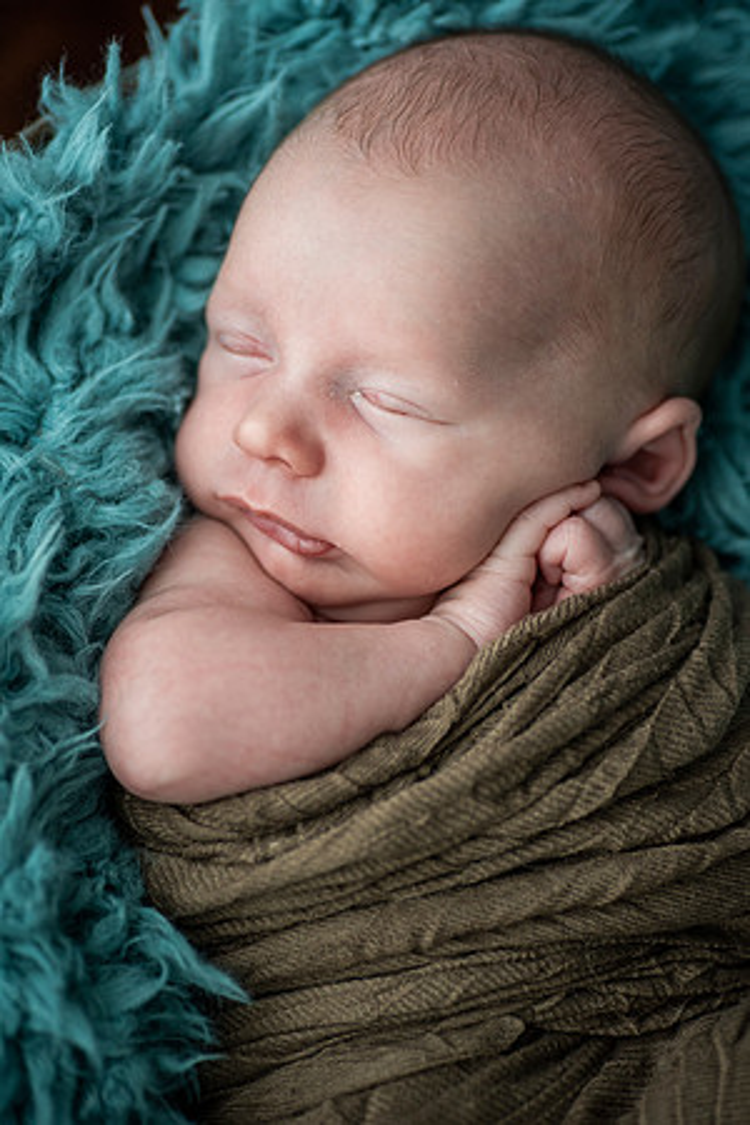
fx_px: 2812
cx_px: 375
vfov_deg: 22.6
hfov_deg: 15.2
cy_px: 562
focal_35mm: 90
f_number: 3.5
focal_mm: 90
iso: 1000
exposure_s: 1/320
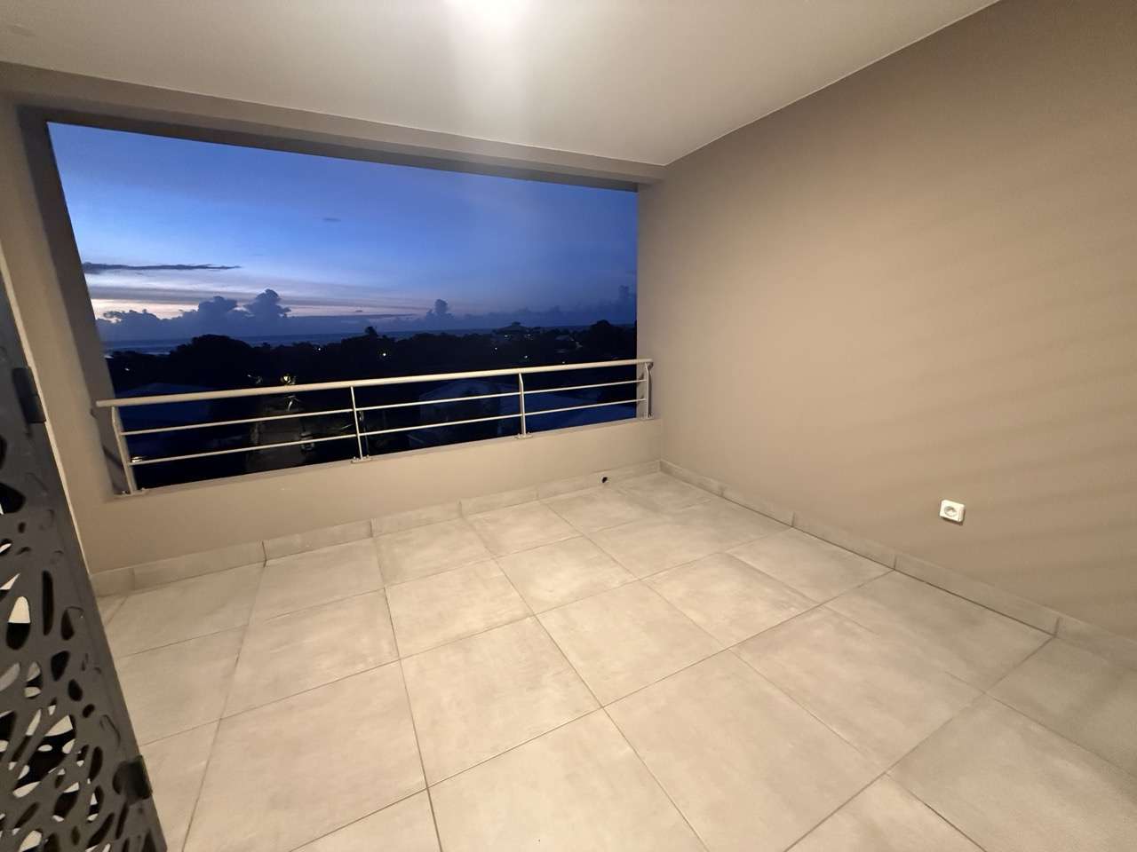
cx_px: 568
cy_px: 426
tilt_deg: -13.3
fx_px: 460
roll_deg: +2.0
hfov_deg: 102.1
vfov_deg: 85.7
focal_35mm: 14
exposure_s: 1/60
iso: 800
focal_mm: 2.22
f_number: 2.2
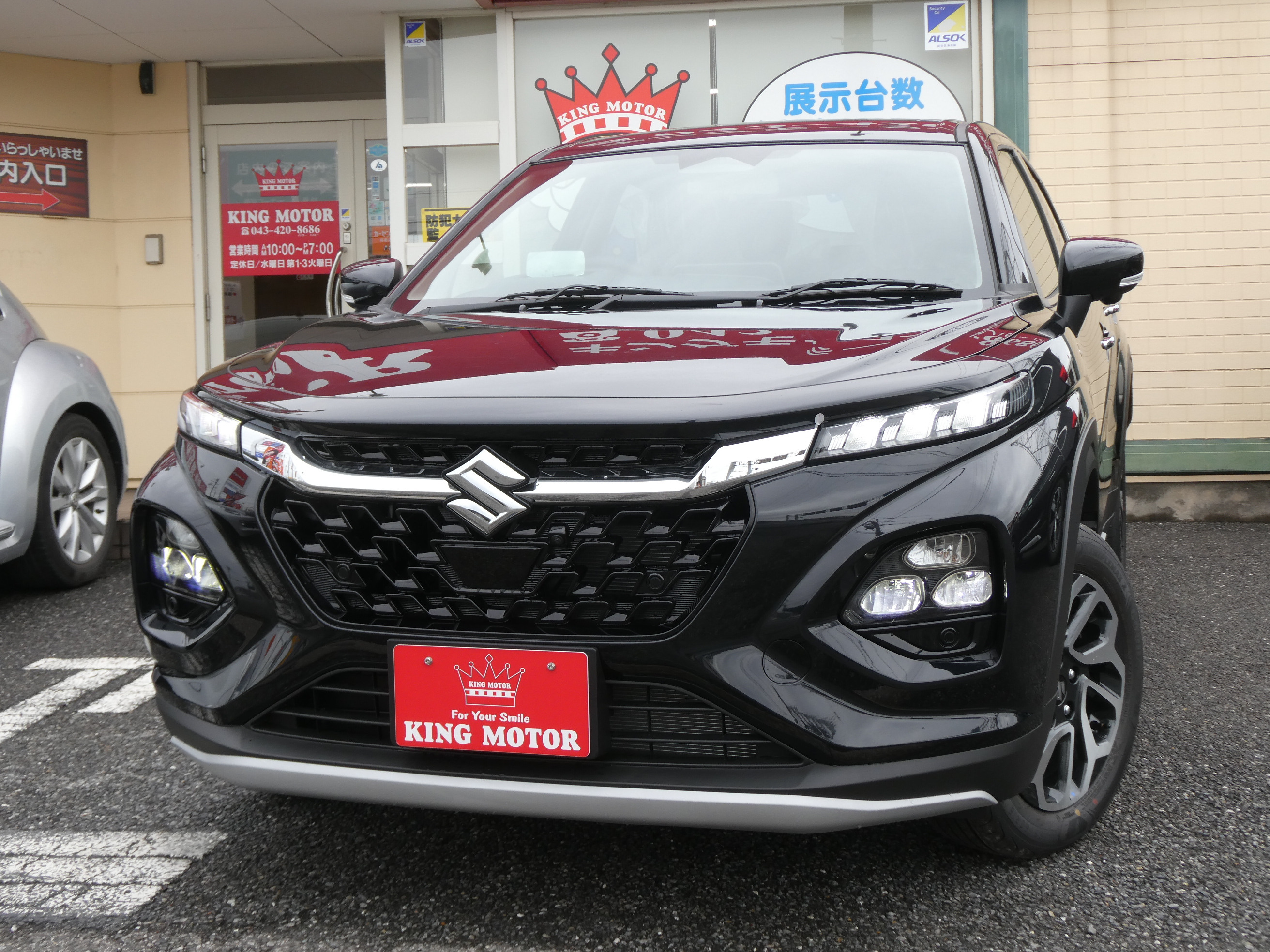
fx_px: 1614
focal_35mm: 44
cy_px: 476
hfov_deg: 42.9
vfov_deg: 32.9
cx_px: 635
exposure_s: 1/125
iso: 80
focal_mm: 7.8
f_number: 3.9
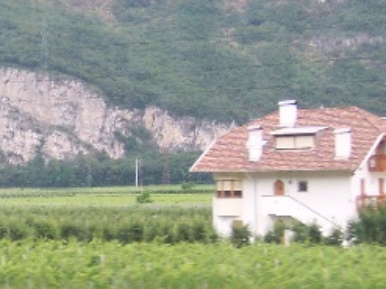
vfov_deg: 12.0
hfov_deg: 15.7
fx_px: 1371
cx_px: -9
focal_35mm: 123
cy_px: 97
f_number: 2.8
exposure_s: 1/125
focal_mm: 8
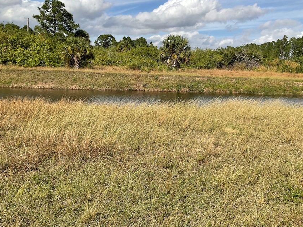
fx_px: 306
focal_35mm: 35
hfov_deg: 52.6
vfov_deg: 40.7
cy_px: 109
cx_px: 162
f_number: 1.8
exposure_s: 1/2227
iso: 16
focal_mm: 3
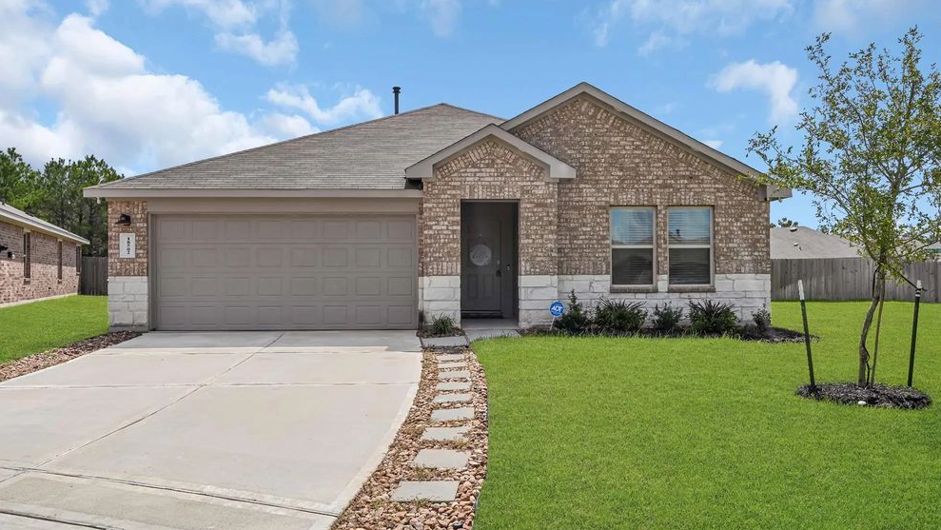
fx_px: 649
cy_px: 218
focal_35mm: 26
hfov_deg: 71.9
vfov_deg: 44.2
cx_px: 459
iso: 1000
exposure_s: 1/800
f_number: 20
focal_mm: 24
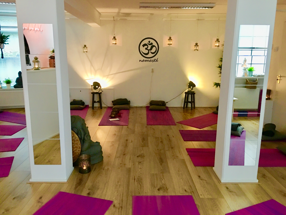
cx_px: 143
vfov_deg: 48.2
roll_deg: -0.7
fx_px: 240
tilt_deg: -11.6
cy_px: 108
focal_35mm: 29
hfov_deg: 61.7
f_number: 2.2
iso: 125
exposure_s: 1/8
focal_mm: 4.15
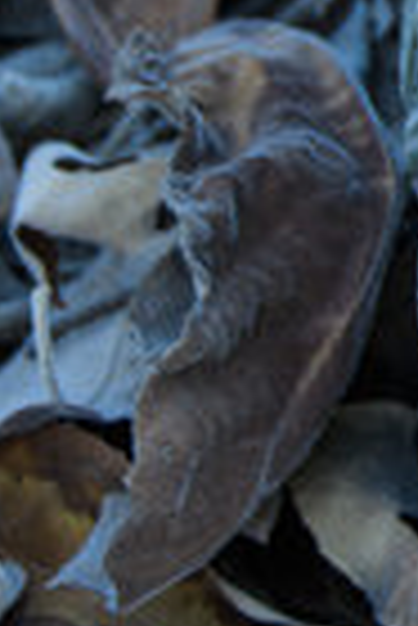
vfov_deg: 4.9
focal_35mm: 421
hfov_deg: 3.2
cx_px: 1002
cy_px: -171
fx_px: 7314
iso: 200
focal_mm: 52
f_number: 5
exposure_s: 1/125
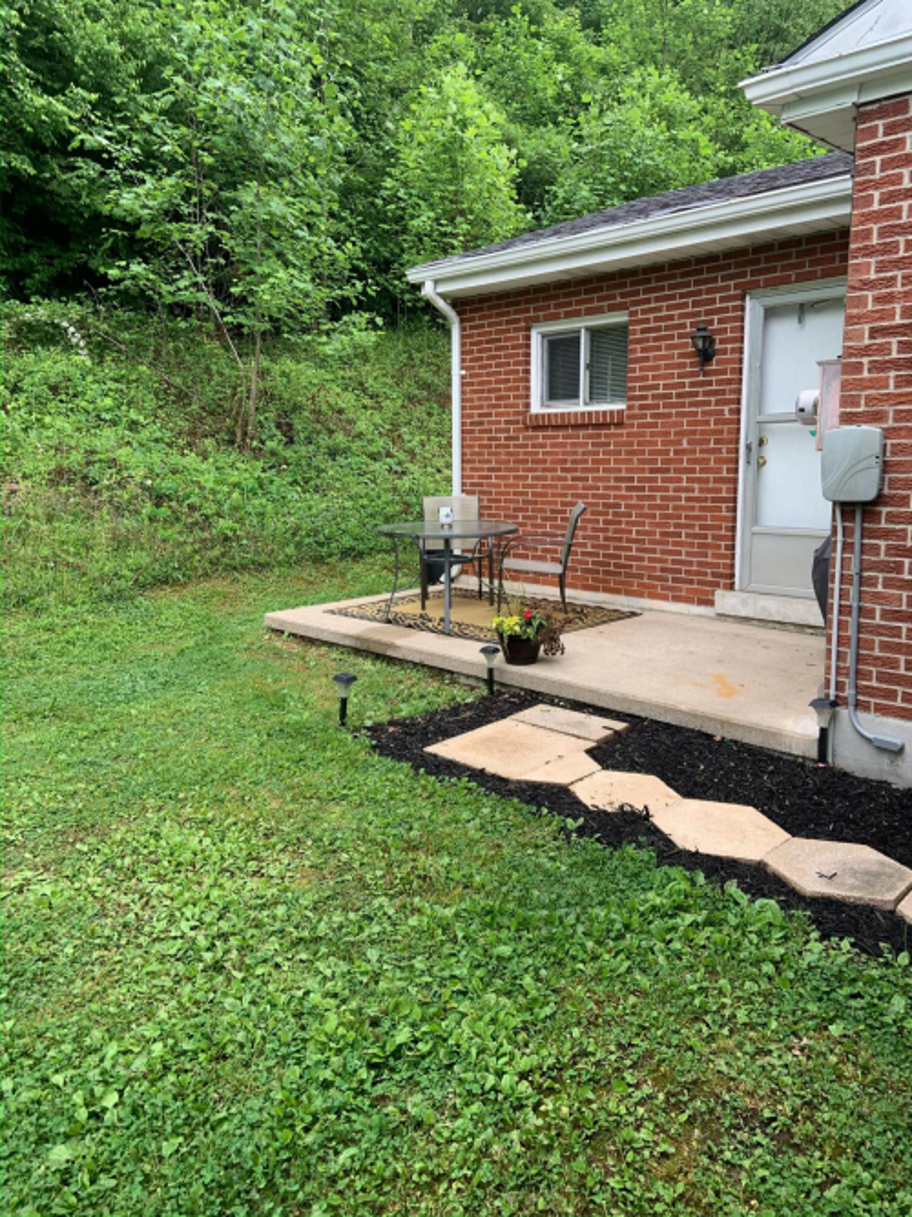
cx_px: 456
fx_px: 914
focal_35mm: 26
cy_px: 608
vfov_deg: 67.3
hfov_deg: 53.0
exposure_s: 1/158
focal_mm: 4.25
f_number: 1.8
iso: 25
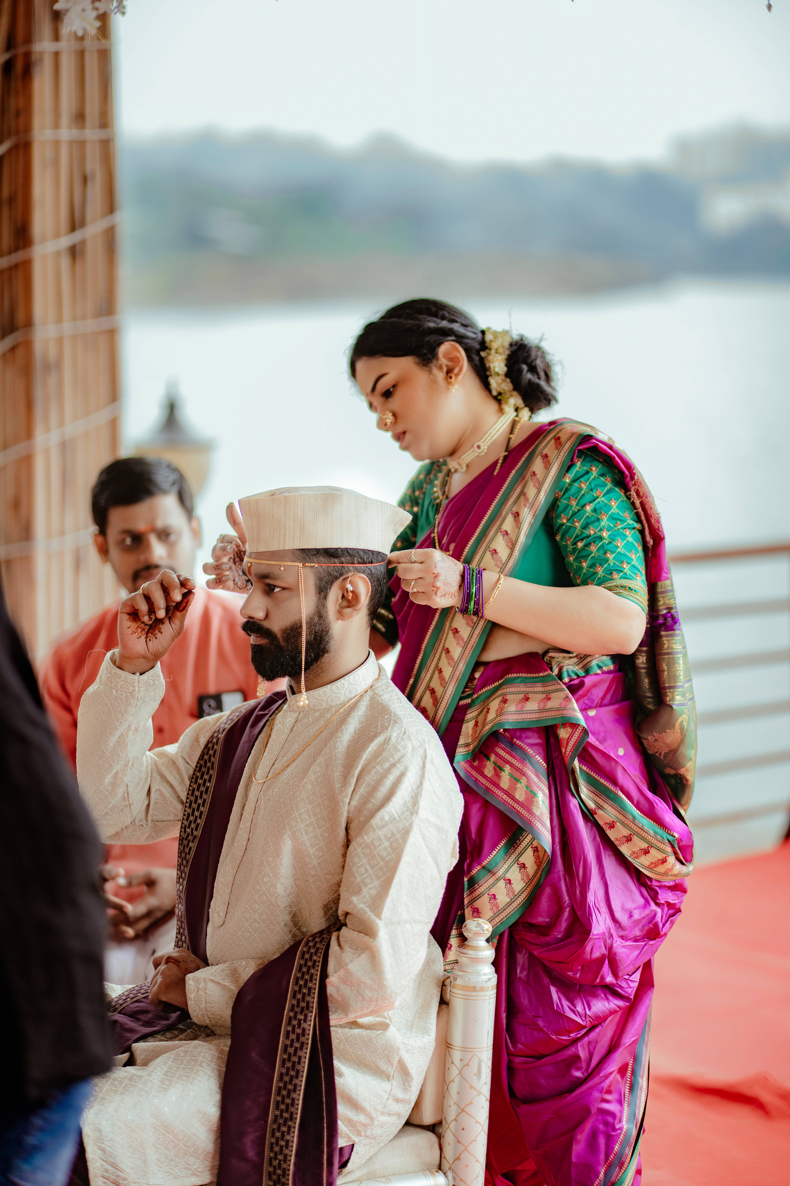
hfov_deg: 16.1
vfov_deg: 23.9
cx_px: 395
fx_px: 2798
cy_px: 593
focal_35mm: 85
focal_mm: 85
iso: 160
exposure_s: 1/500
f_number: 1.4
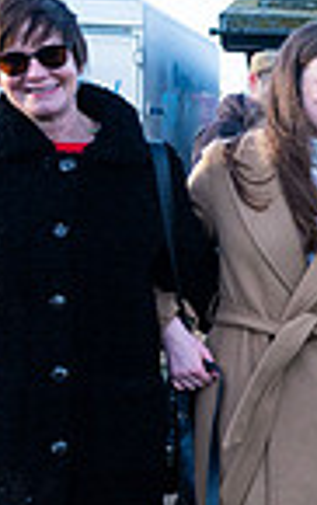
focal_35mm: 134
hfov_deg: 8.6
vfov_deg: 15.5
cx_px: 846
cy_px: 362
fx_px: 1847
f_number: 4
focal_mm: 33
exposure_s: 1/1000
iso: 800
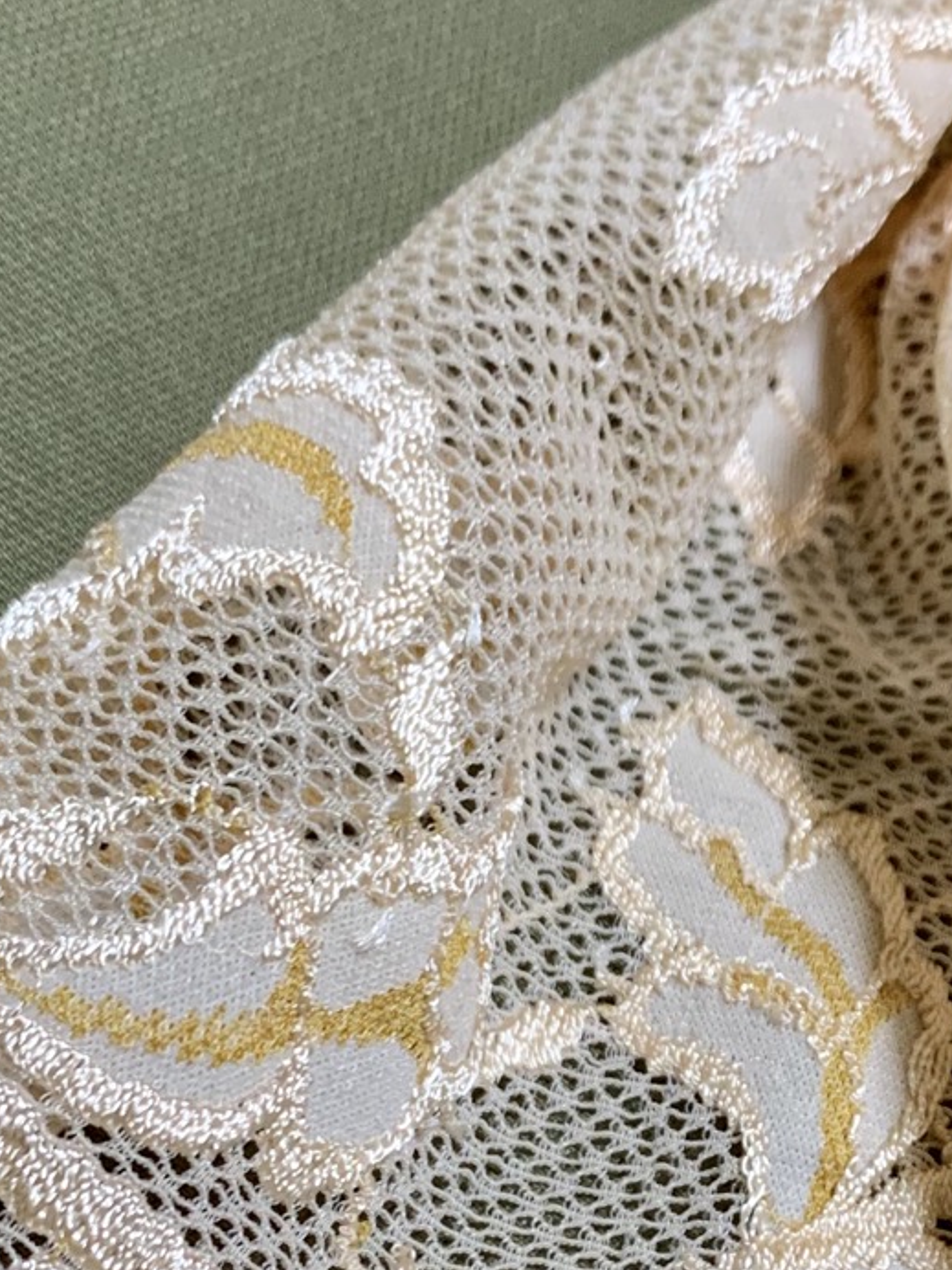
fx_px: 2824
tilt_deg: -48.9
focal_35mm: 77
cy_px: 980
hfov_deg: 18.9
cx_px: 798
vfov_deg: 25.0
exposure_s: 1/60
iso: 200
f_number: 1.8
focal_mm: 4.25
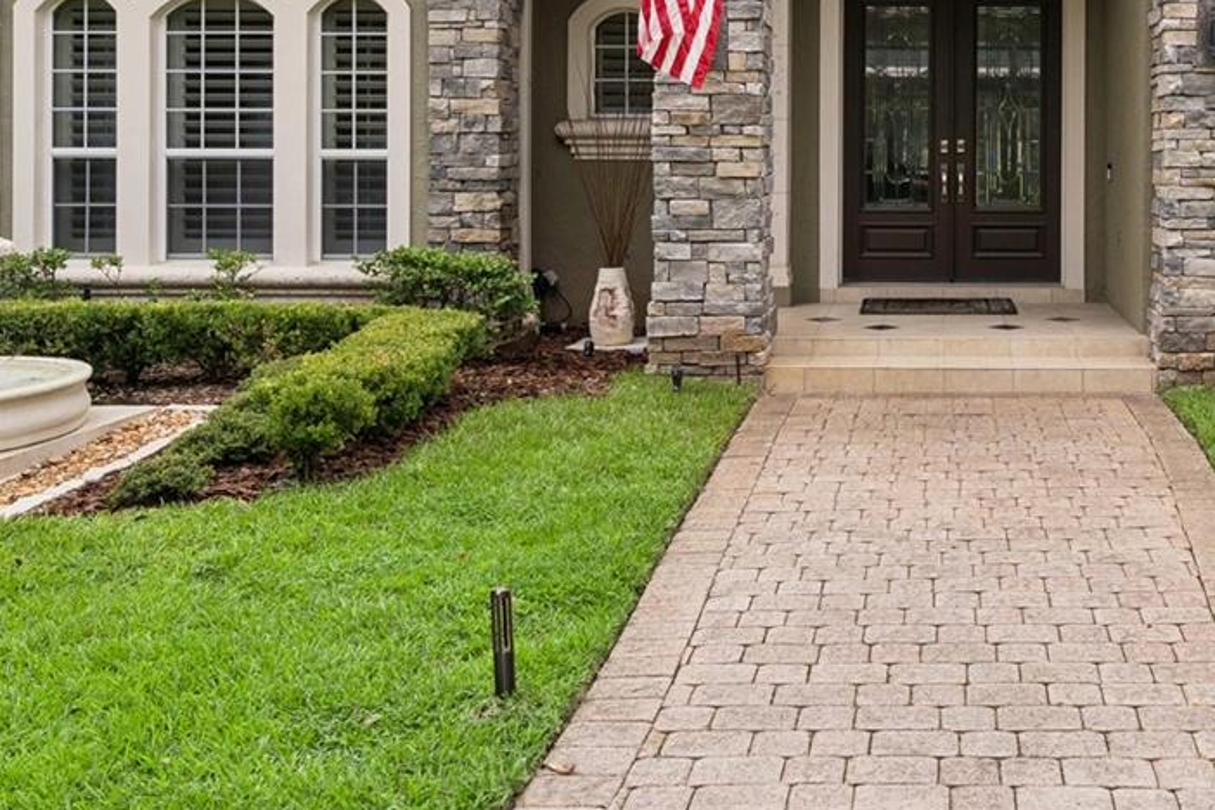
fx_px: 1384
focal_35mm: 41
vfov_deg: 31.6
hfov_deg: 45.4
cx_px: 942
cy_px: 132
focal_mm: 12
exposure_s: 1/2000
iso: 250
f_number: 3.5
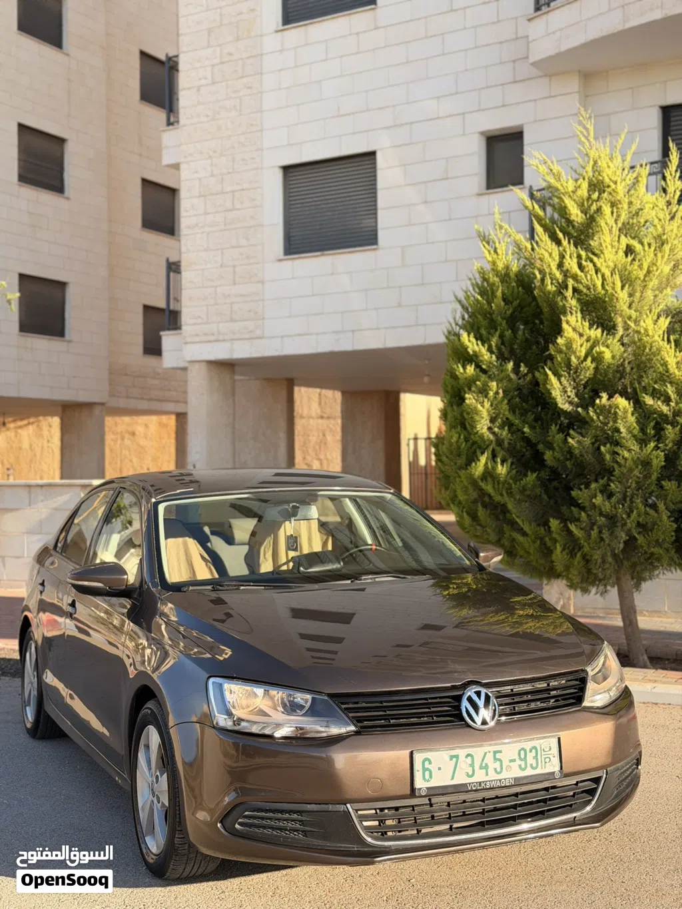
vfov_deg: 39.7
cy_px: 454
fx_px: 1261
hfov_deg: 30.3
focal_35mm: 48
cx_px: 341
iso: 80
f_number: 1.78
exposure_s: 1/1377
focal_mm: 6.76
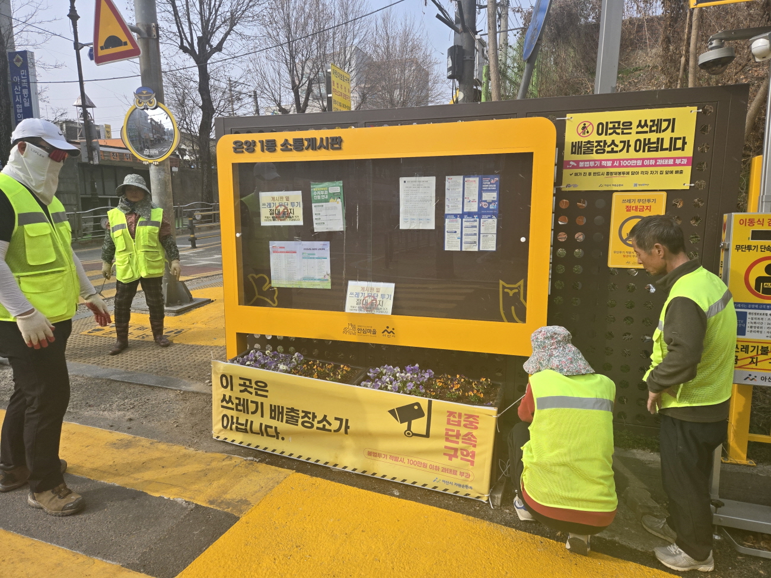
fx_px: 512
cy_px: 289
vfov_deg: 58.9
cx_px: 386
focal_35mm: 23
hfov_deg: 73.9
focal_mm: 5.4
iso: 80
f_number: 1.8
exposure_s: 1/2767
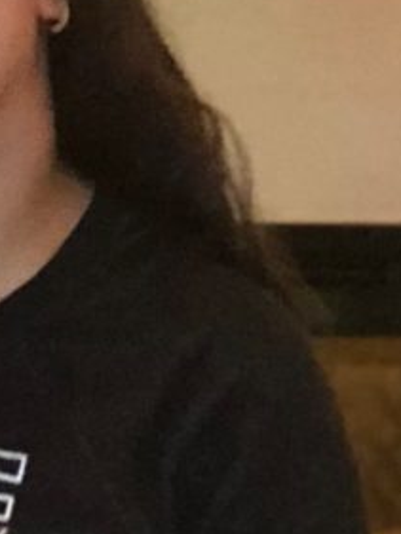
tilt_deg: -8.6
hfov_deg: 3.6
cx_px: -255
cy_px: 794
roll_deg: -1.0
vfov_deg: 4.7
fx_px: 6405
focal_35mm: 415
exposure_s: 1/60
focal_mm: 6.6
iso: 1250
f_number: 2.8
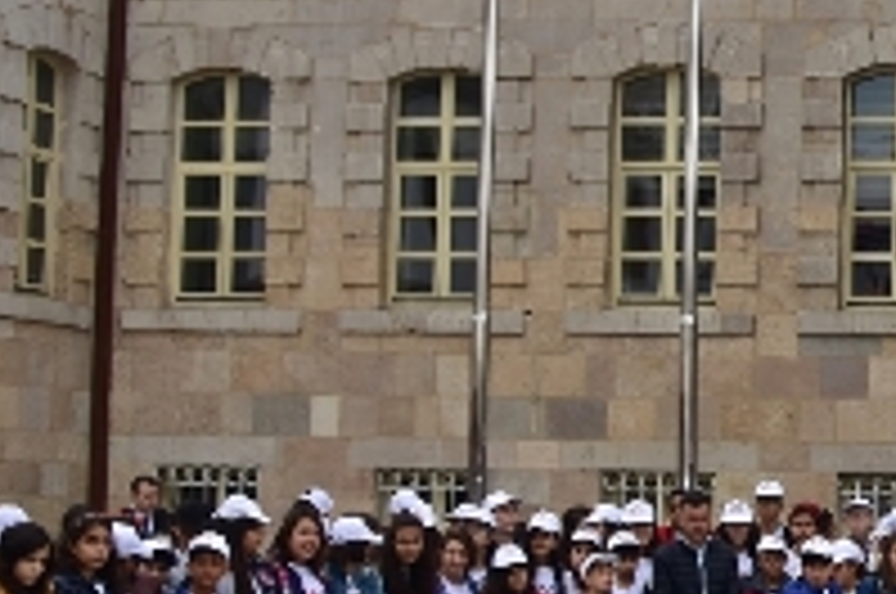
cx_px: 1261
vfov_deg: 15.6
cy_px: 405
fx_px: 2162
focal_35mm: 87
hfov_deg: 20.7
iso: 100
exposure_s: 1/160
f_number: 6.3
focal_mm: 18
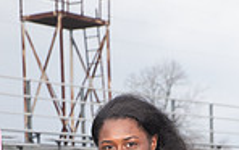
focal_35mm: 161
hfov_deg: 13.0
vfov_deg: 7.7
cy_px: 348
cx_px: 136
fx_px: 1050
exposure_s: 1/400
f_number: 6.3
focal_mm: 52
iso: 250
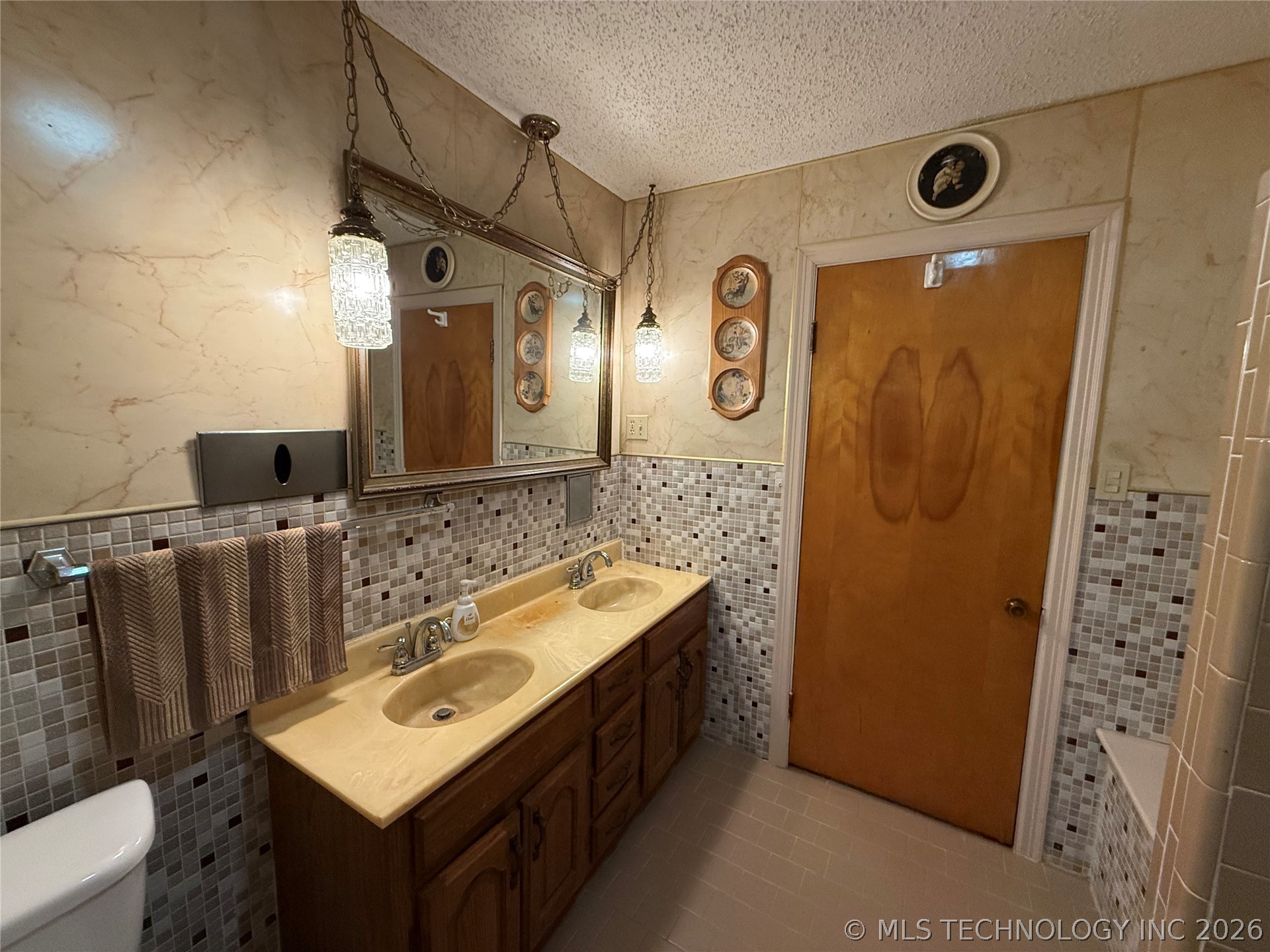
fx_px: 514
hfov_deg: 102.1
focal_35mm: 14
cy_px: 476
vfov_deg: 85.7
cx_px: 635
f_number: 2.2
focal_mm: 2.22
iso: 400
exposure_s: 1/120
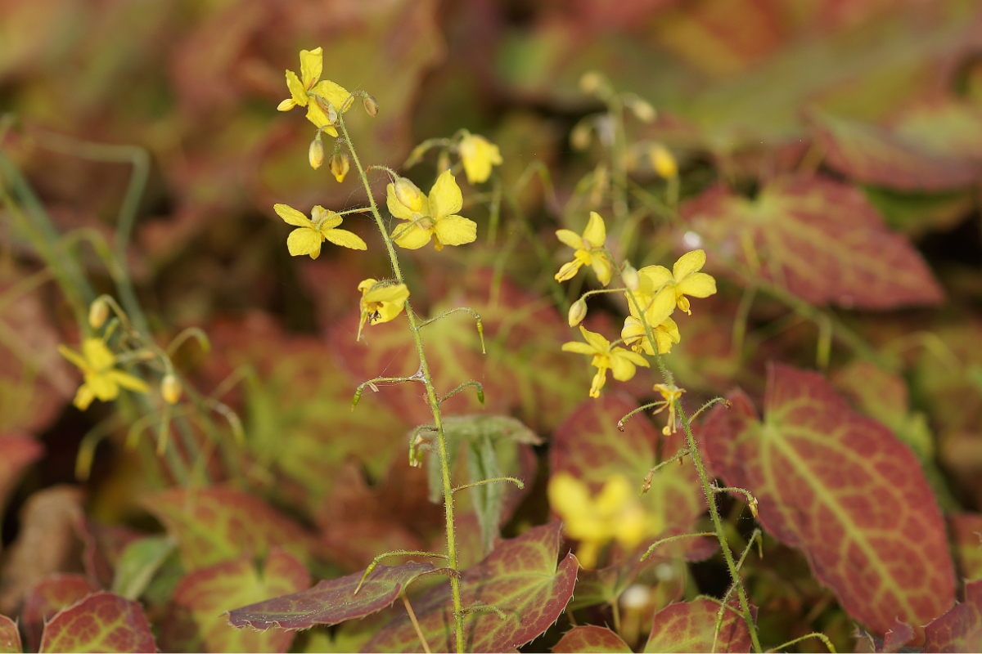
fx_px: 4091
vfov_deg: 9.1
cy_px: 327
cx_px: 491
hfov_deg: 13.7
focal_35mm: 150
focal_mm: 100
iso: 100
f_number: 4
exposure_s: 1/250
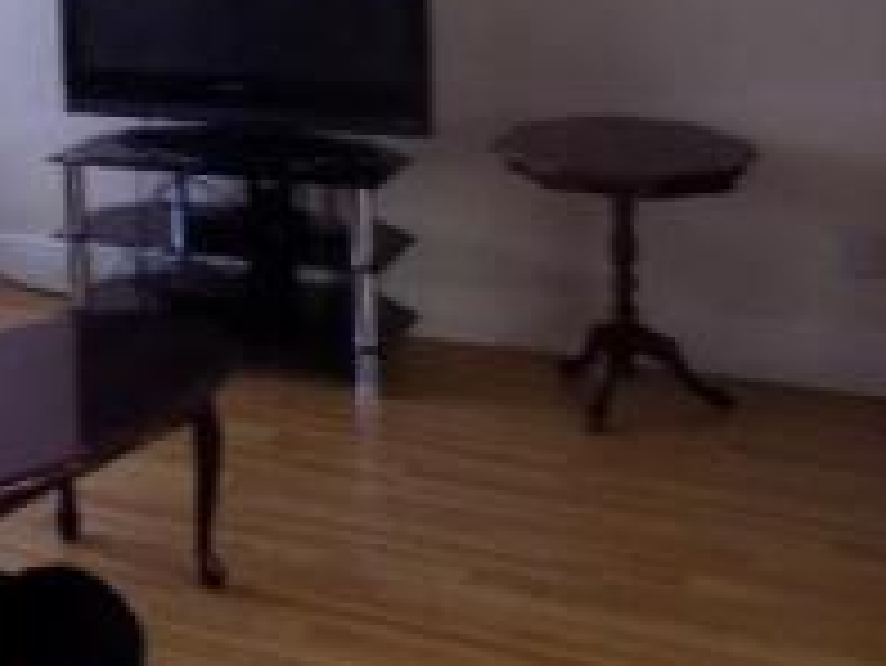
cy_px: -160
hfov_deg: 25.6
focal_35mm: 68
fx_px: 1742
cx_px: -173
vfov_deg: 20.1
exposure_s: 1/30
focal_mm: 4
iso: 250
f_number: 3.1
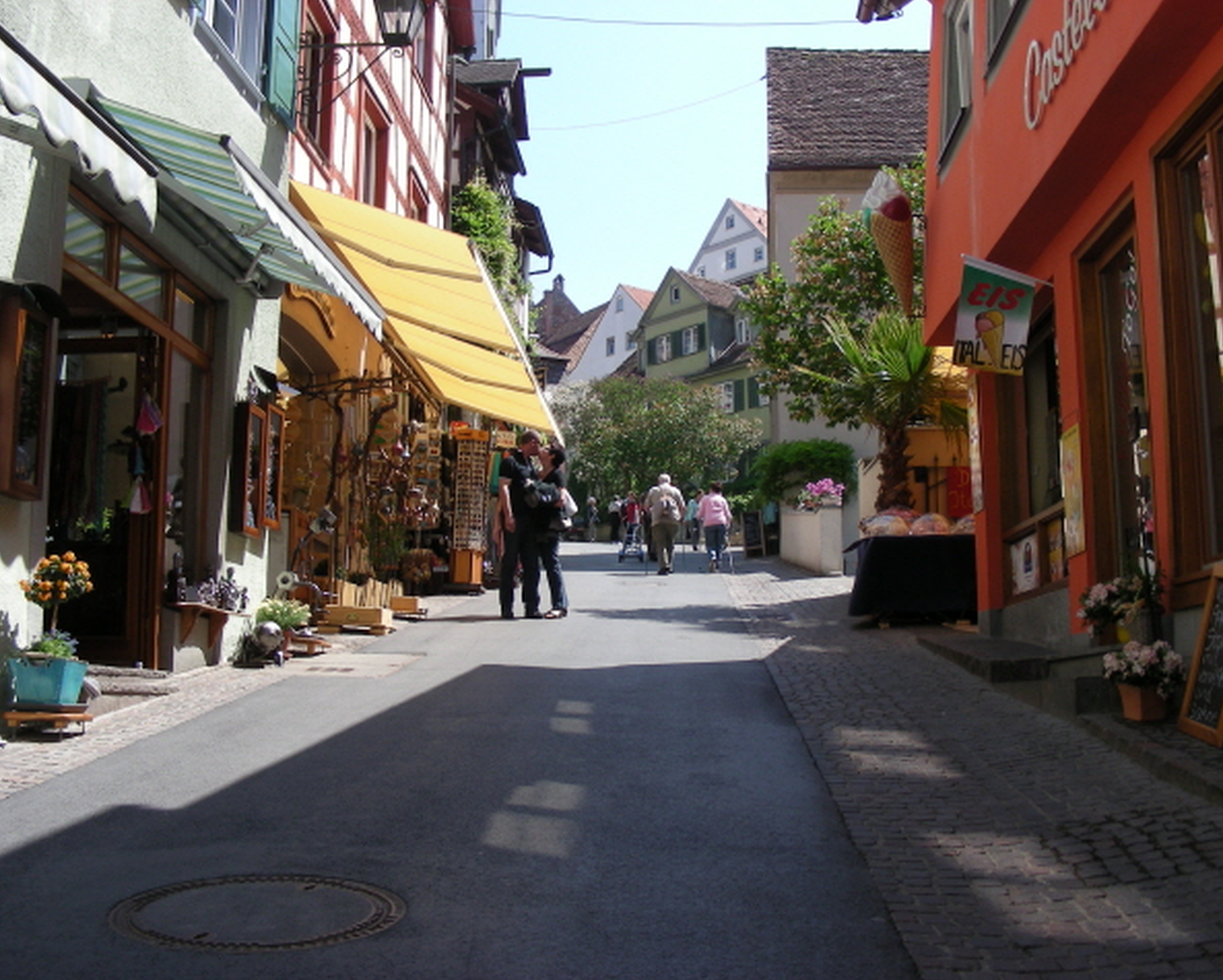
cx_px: 656
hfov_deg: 45.7
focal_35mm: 40
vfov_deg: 37.4
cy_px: 491
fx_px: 1449
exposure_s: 1/253
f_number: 4
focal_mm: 6.3
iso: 50
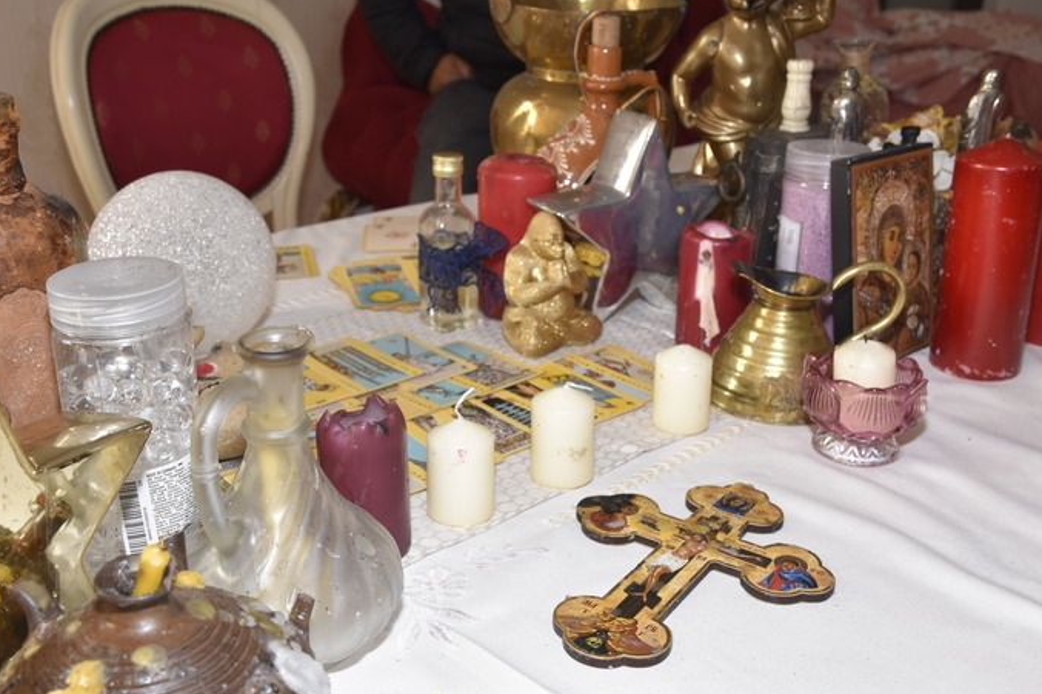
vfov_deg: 34.2
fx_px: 1128
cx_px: 476
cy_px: 332
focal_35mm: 39
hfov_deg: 49.5
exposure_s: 1/60
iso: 400
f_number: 5.6
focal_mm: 22
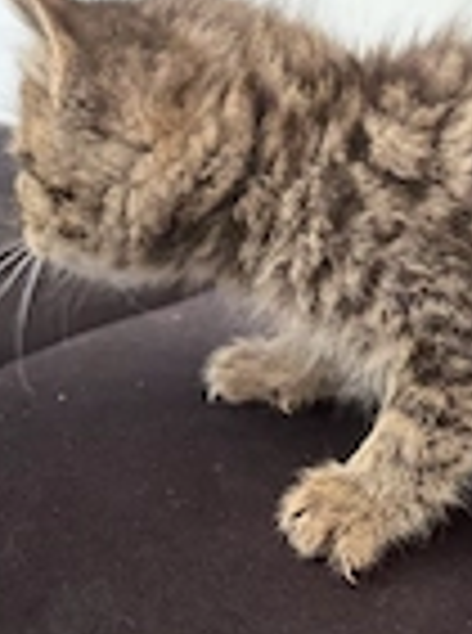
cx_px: 427
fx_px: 1352
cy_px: 369
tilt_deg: -15.3
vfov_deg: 26.4
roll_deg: -12.6
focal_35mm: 74
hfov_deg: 19.4
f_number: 1.6
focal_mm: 5.96
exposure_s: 1/60
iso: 160
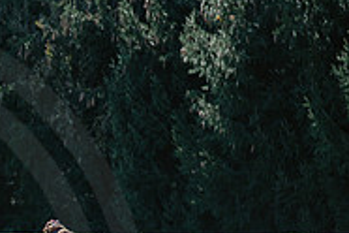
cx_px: -182
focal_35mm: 622
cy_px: 328
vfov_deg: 2.2
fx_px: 6029
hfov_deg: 3.3
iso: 250
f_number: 4.5
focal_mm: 200
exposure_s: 1/1250
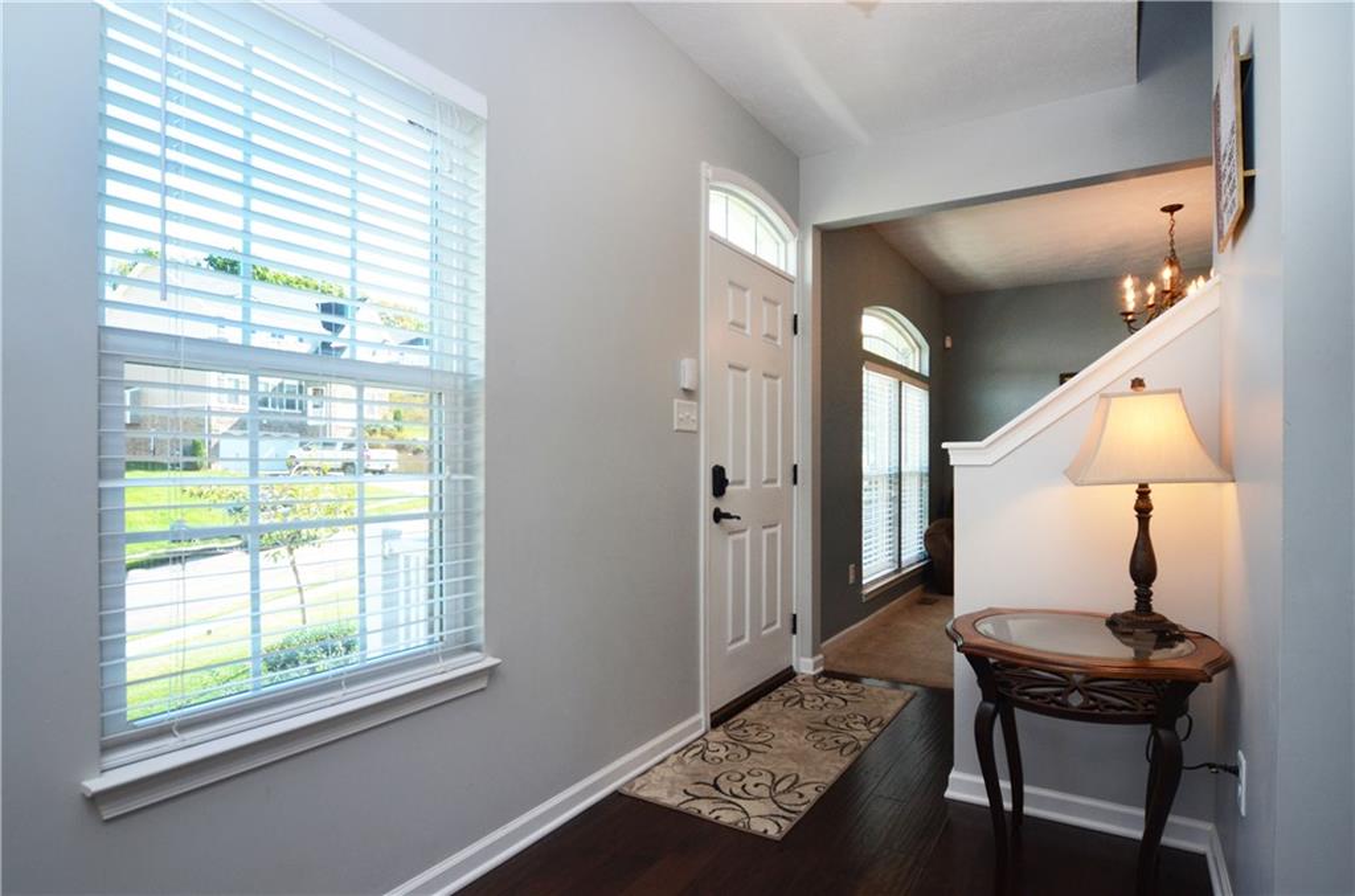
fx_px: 676
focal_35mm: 18
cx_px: 678
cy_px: 448
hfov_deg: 90.2
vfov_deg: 67.1
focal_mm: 12
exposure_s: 1/200
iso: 800
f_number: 5.6
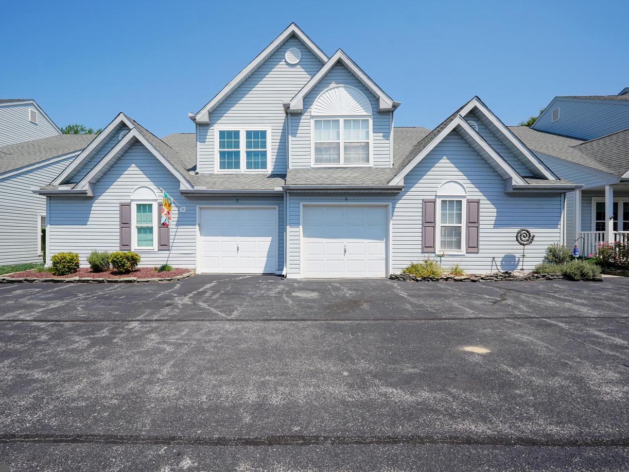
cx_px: 300
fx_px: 309
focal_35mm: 17
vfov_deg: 74.7
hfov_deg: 91.0
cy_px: 244
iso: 100
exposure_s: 1/200
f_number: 8
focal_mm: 10
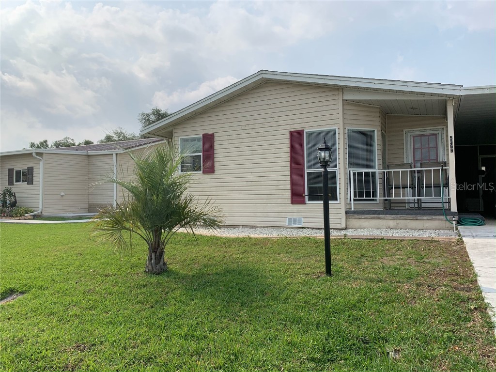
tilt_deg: +3.6
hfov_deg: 67.3
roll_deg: +0.8
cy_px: 186
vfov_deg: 53.1
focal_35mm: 26
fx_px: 373
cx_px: 248
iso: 25
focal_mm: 4.25
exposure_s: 1/4098
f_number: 1.8
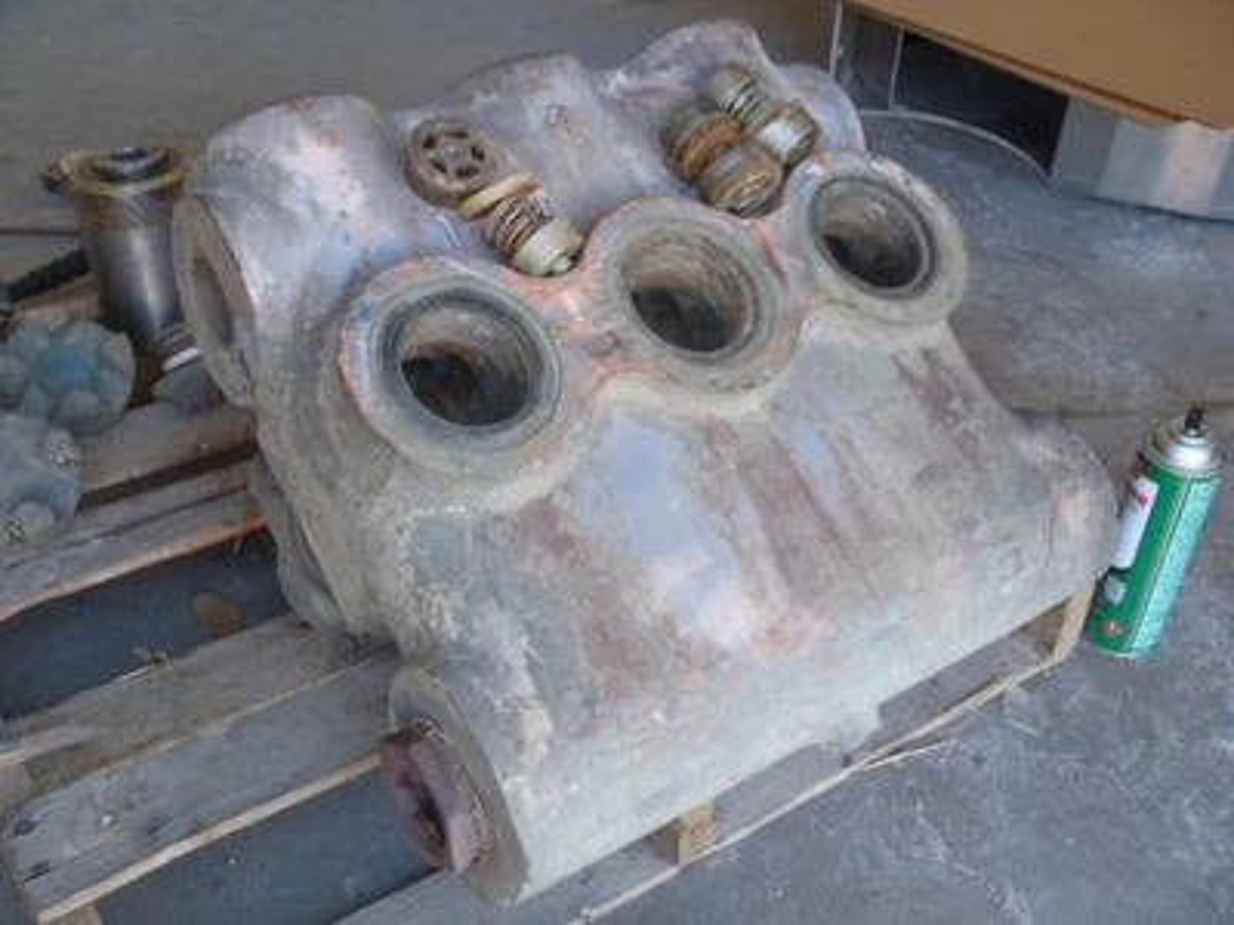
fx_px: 1355
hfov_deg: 49.0
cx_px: 617
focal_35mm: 38
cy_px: 462
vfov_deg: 37.7
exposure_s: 1/40
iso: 160
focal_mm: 6.83
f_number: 4.6
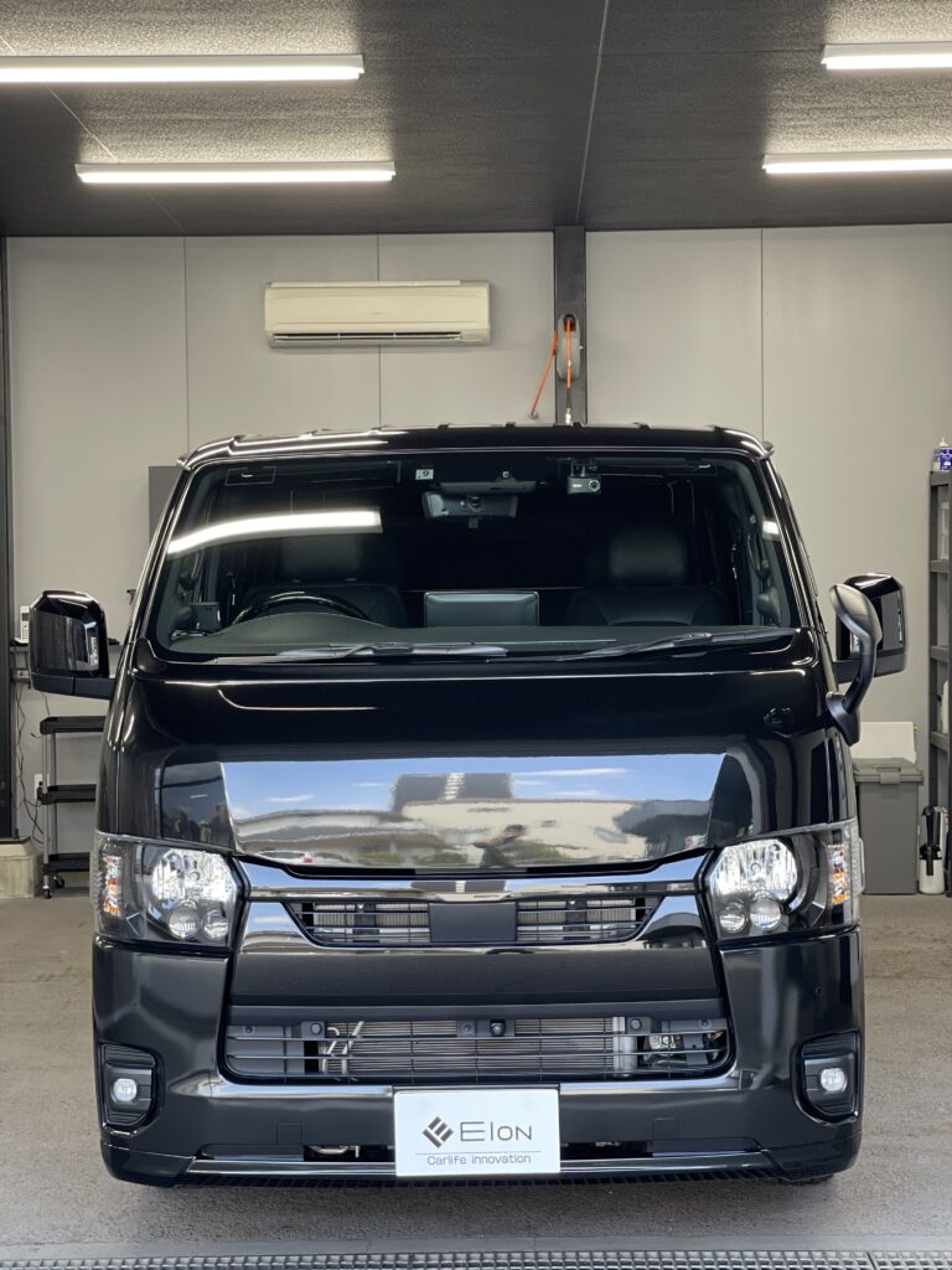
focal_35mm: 64
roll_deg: +0.4
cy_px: 635
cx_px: 476
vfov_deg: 30.3
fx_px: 2347
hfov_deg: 22.9
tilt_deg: -0.6
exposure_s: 1/120
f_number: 2.2
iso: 160
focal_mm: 7.5
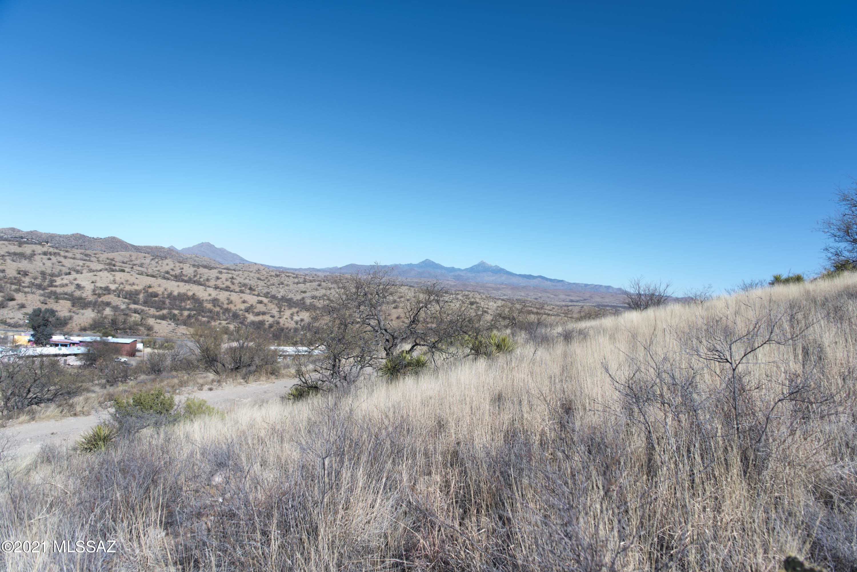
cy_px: 286
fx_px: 571
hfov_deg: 73.7
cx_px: 428
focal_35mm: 24
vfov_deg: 53.2
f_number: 2.8
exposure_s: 1/1600
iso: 200
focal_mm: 24
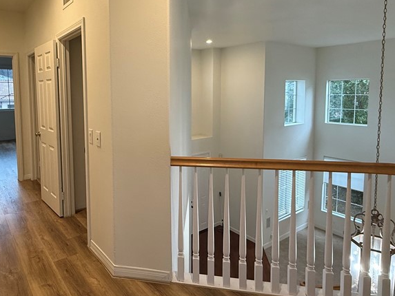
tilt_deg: -4.1
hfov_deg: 68.1
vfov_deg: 54.4
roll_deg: +1.0
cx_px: 144
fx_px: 285
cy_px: 114
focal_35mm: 25
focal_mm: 2.22
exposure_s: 1/60
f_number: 2.2
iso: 200
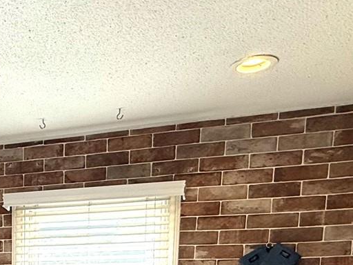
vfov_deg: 21.9
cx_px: -10
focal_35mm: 56
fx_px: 571
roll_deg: -0.5
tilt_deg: -8.5
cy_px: 393
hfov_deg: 31.4
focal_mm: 2.22
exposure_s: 1/156
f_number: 2.2
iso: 64
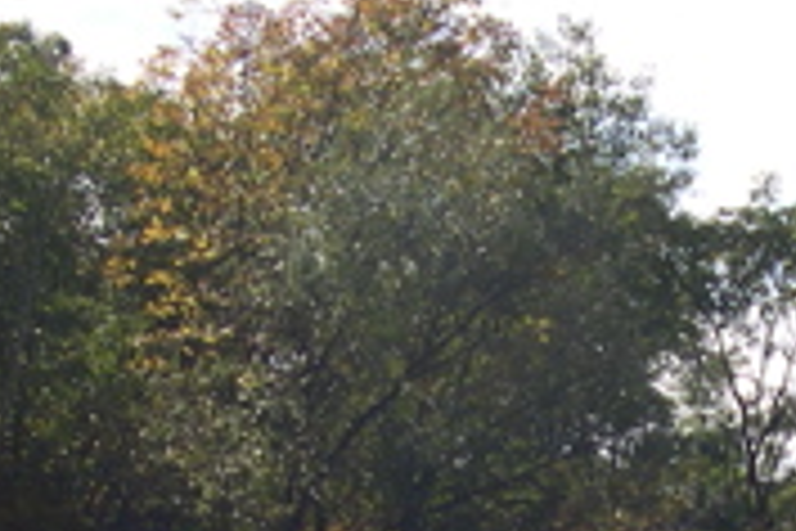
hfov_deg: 14.2
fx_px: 3162
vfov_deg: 9.5
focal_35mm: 143
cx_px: 711
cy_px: 630
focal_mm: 8
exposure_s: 1/155
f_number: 7.6
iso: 100
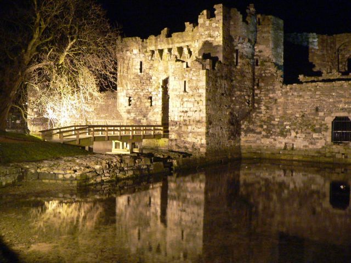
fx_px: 365
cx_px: 176
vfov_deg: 39.7
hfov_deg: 51.4
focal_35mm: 36
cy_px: 132
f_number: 2.8
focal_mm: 6
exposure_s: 1/3.2
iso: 400
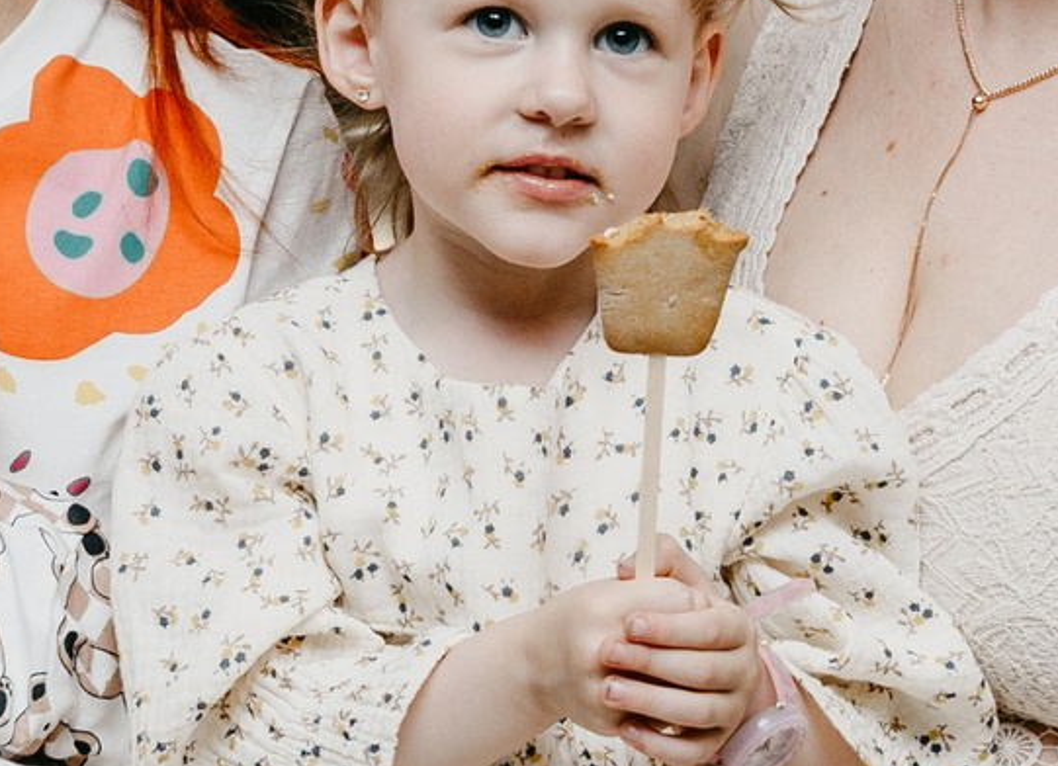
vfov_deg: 10.1
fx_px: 4318
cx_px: 346
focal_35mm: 143
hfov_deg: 13.9
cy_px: 147
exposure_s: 1/160
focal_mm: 27
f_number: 3.5
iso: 125
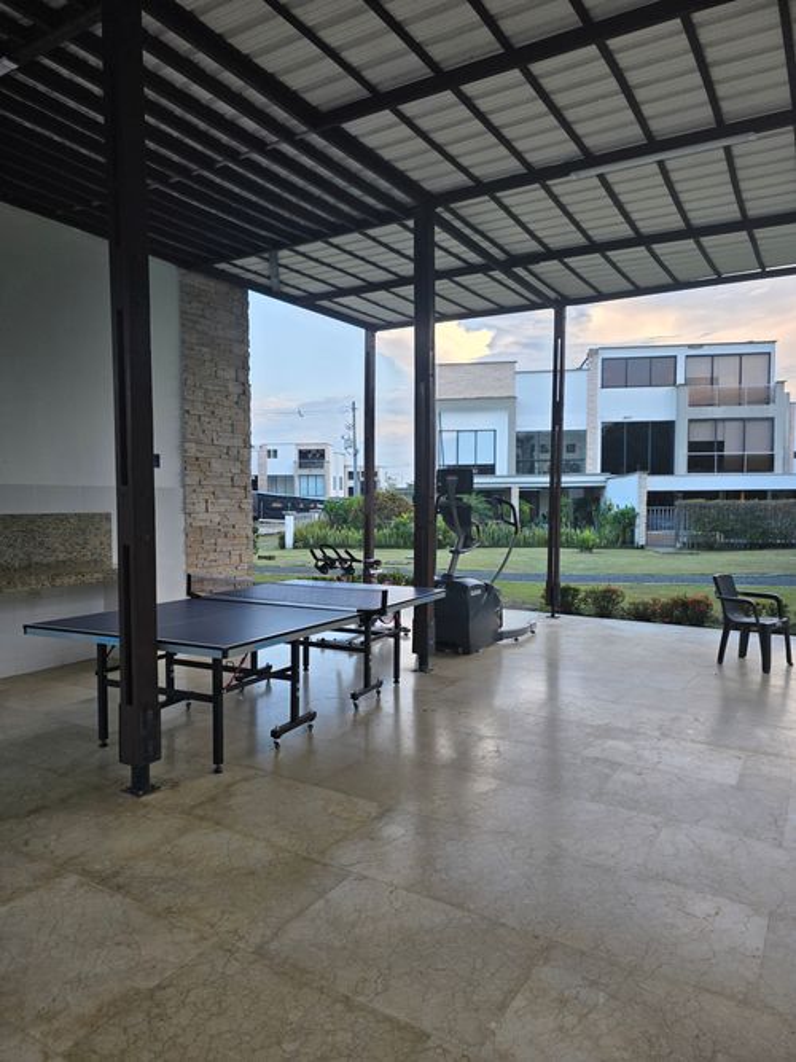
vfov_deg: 73.9
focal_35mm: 23
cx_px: 398
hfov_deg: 58.9
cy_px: 531
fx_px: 705
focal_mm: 6.3
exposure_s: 1/180
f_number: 1.7
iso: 40
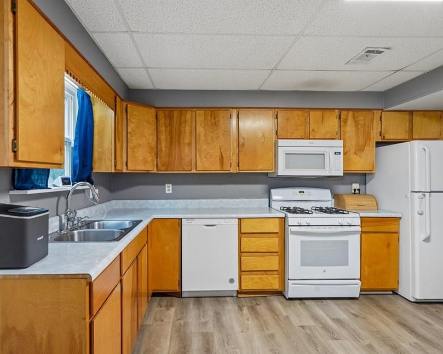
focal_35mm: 19
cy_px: 172
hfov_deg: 83.1
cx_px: 200
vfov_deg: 70.8
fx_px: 249
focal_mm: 16
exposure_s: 1/1.25
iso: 400
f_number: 8
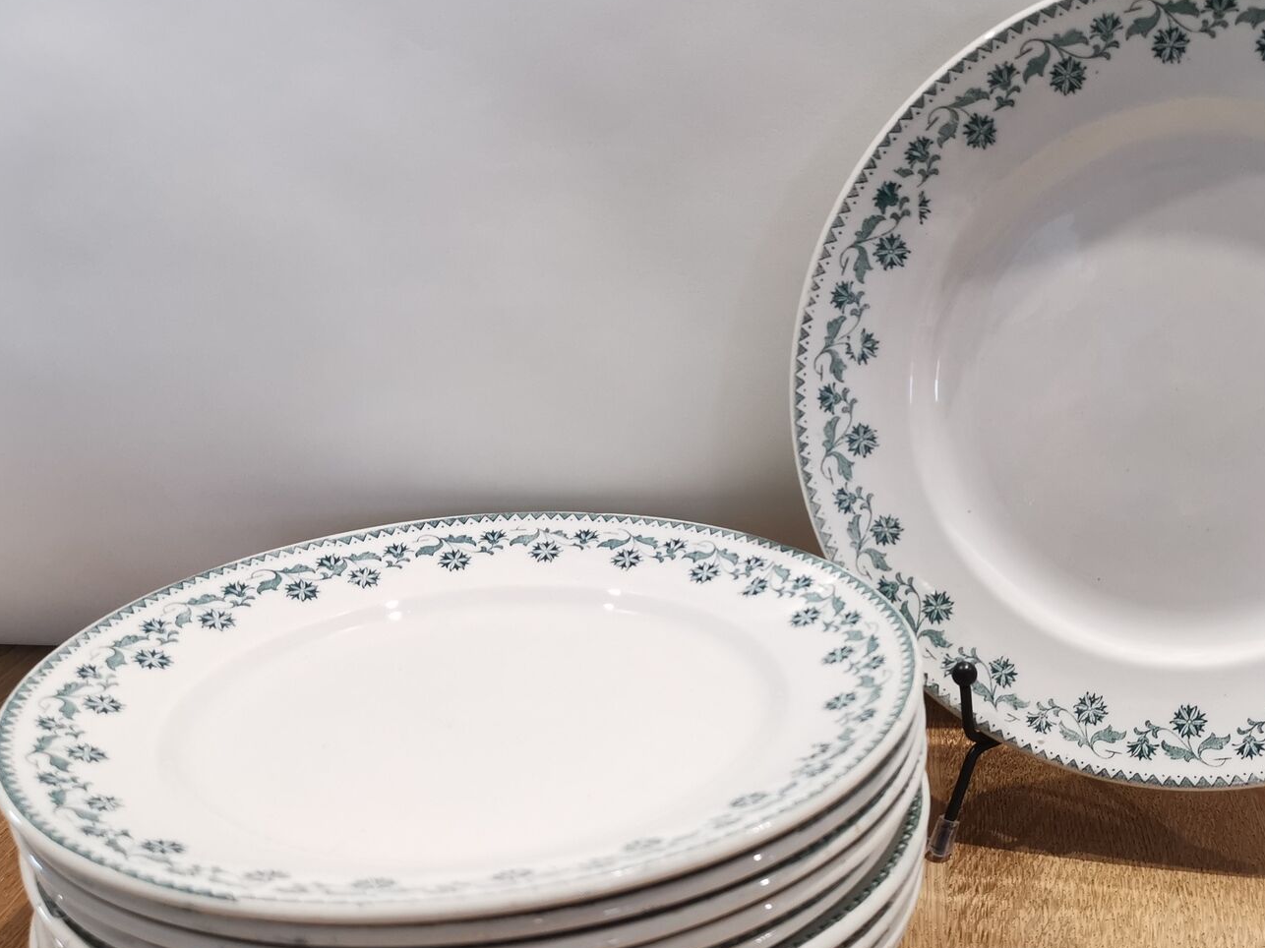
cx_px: 784
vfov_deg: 34.1
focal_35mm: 42
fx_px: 1535
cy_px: 614
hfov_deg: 44.5
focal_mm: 5.58
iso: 160
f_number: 1.8
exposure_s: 1/36
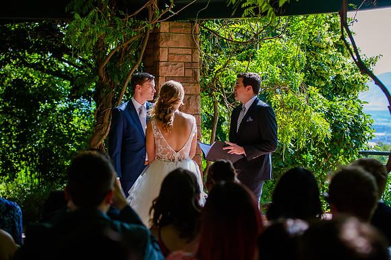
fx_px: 1023
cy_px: 130
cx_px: 190
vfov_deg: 14.5
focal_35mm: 94
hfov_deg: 21.6
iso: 200
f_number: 4
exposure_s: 1/250
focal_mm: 90
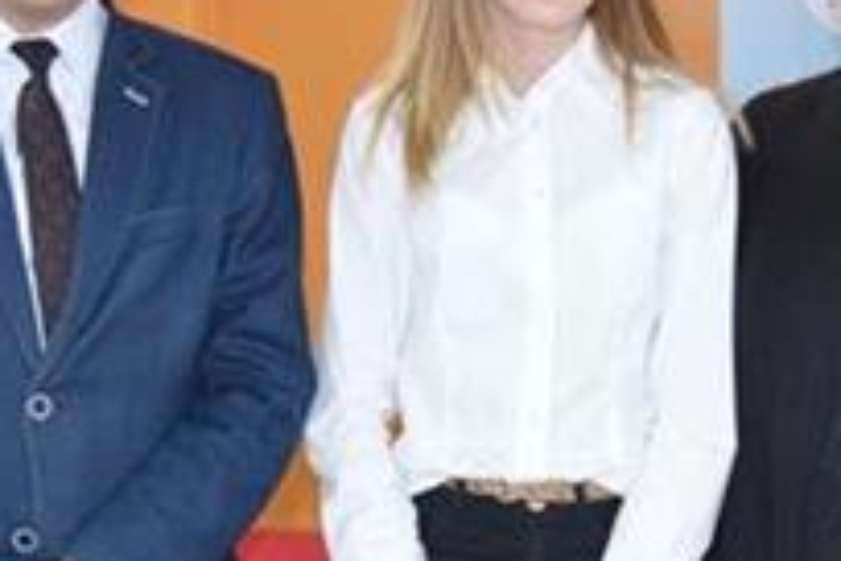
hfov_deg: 16.4
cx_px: 631
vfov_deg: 11.0
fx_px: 2897
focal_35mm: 124
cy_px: 507
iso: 1250
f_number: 4
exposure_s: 1/60
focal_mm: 26
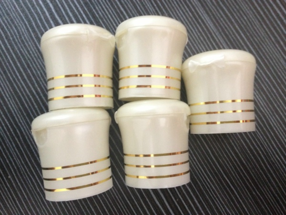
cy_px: 108
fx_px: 289
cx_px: 143
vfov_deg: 40.7
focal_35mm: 35
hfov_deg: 52.6
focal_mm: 4.28
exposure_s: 1/15
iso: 400
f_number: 2.4
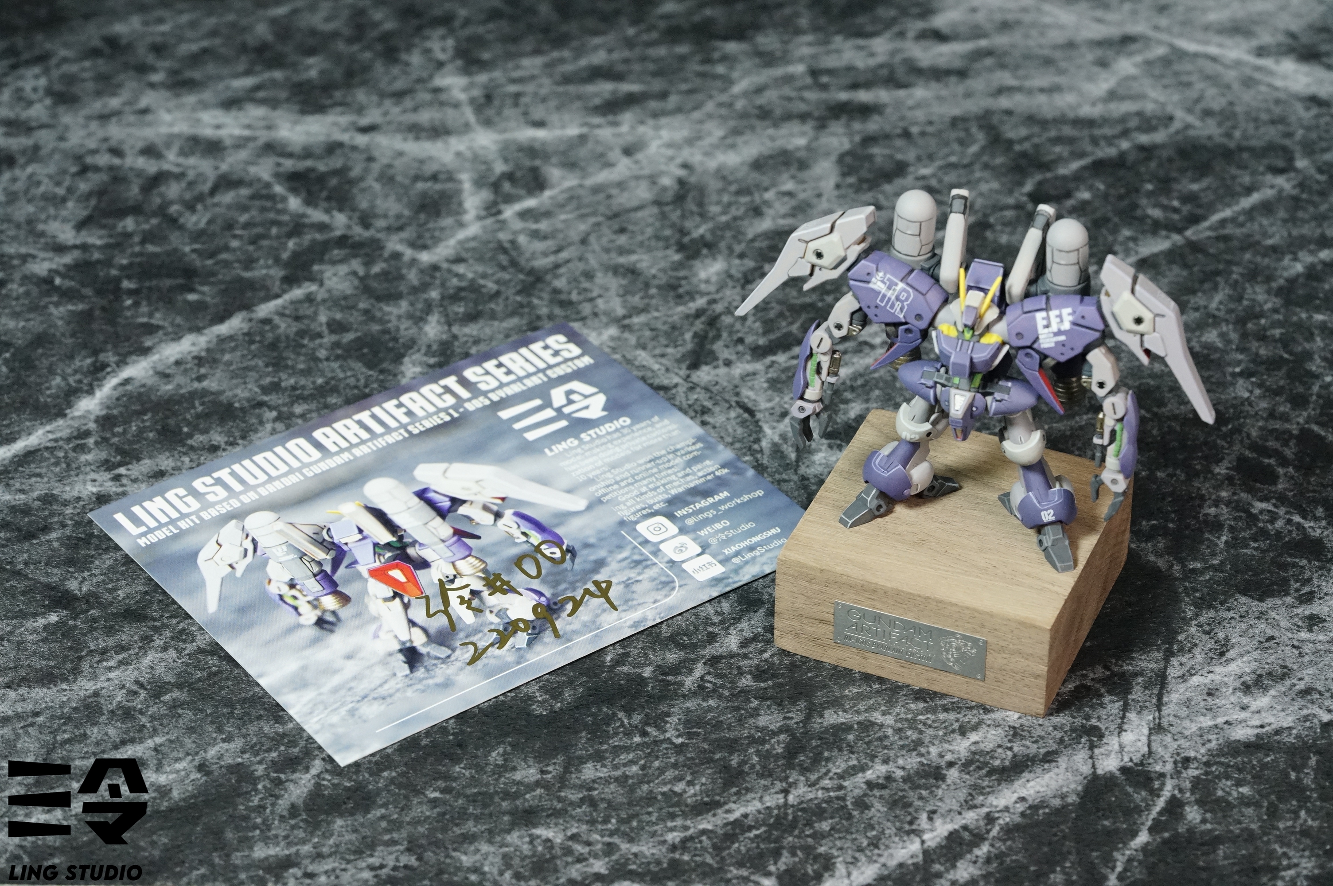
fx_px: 3330
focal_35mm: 90
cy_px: 443
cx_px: 666
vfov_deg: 15.2
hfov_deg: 22.6
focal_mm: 90
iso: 4000
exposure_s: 1/50
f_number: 11
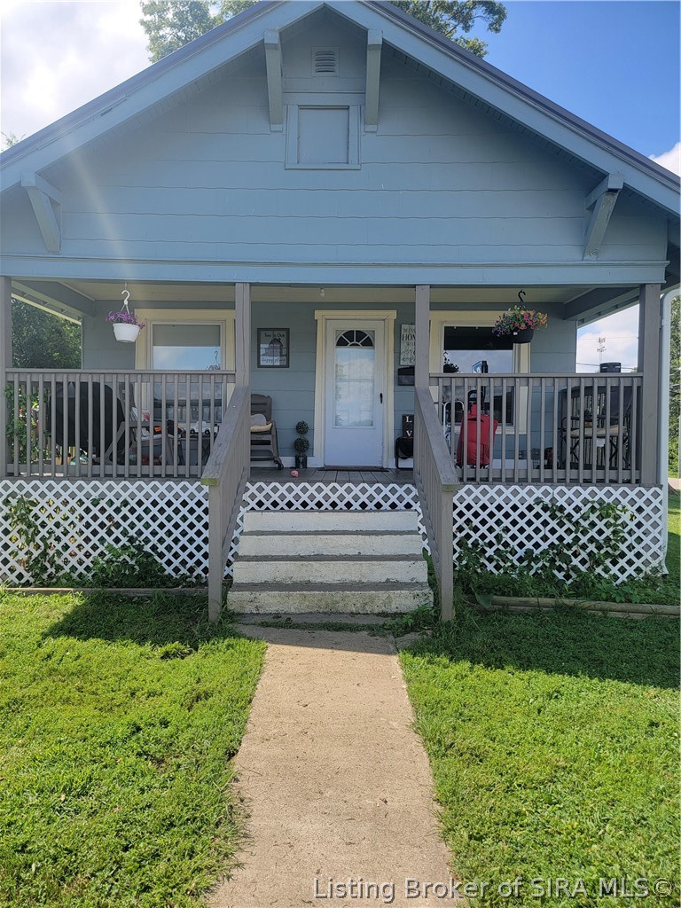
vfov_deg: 71.6
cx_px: 340
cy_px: 454
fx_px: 630
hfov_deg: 56.8
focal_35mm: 24
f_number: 1.8
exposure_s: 1/550
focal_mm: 6.7
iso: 16
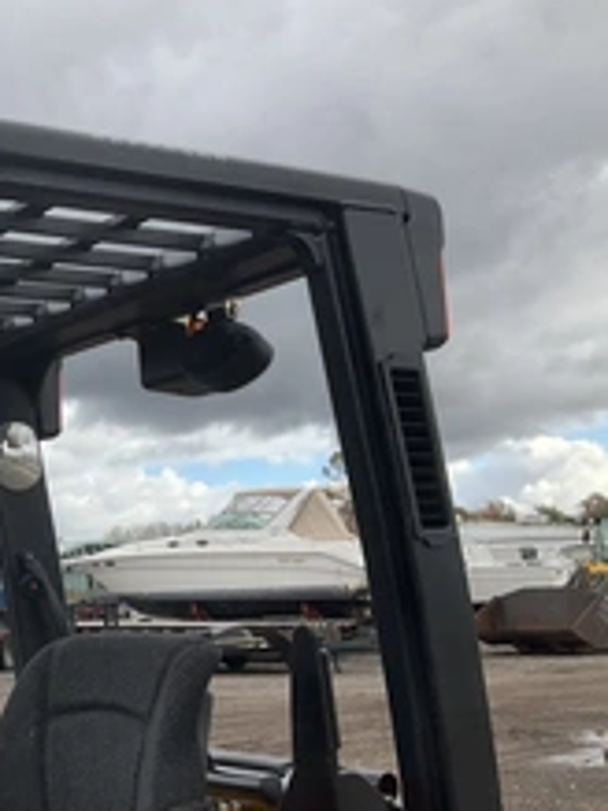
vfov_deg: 35.9
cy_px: 518
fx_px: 1242
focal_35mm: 53
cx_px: -44
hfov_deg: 25.7
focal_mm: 3
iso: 25
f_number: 1.8
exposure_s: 1/898
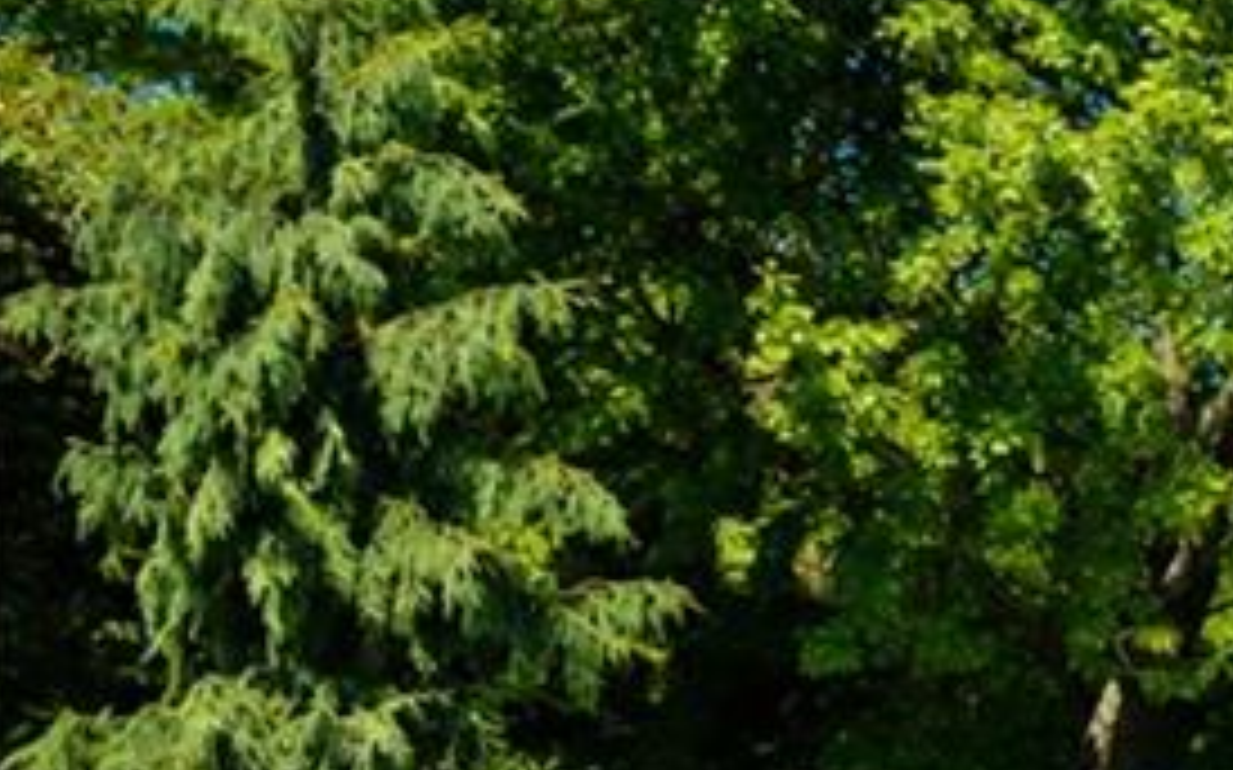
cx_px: 2286
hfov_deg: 20.8
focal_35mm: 63
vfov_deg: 19.6
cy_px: 887
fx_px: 2113
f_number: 10
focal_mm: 16.5
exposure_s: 1/160
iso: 100
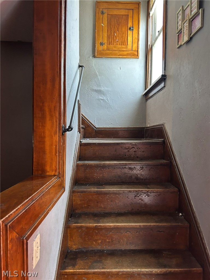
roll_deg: -0.9
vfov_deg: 67.3
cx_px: 105
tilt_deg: -0.5
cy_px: 140
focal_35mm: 26
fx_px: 210
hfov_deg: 53.1
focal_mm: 5.7
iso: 250
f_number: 1.5
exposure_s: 1/60
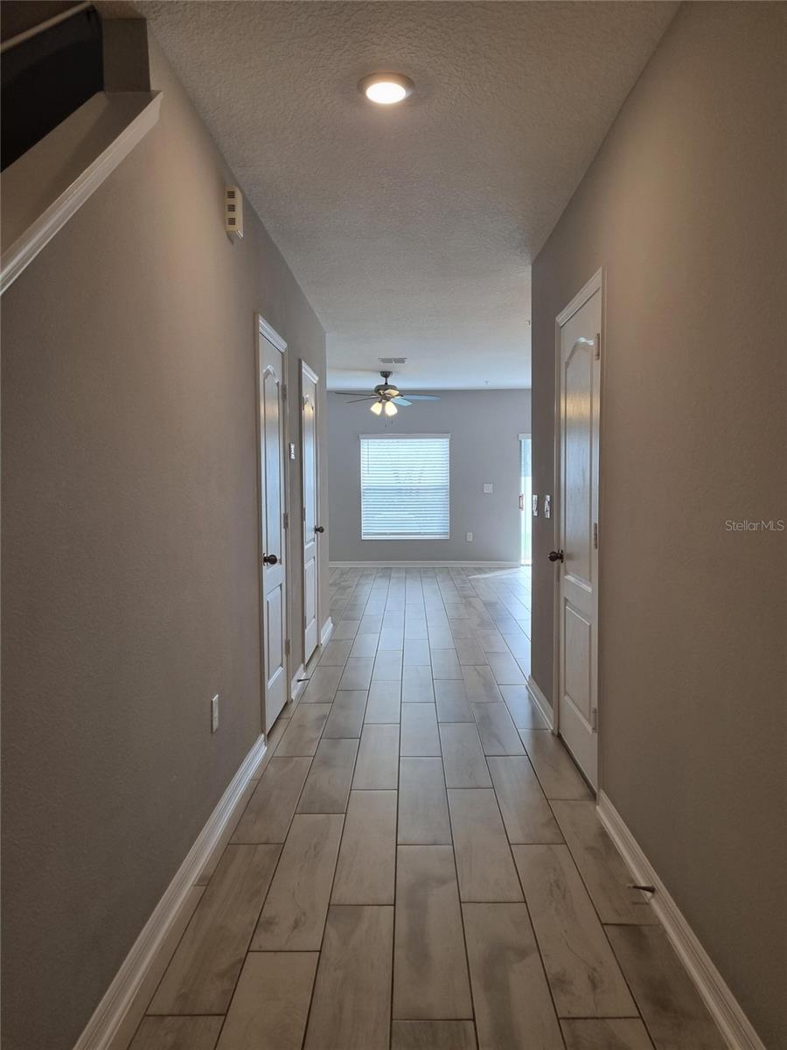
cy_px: 525
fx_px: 788
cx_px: 394
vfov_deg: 67.3
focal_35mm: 26
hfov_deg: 53.1
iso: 125
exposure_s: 1/120
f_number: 1.8
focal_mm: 5.4
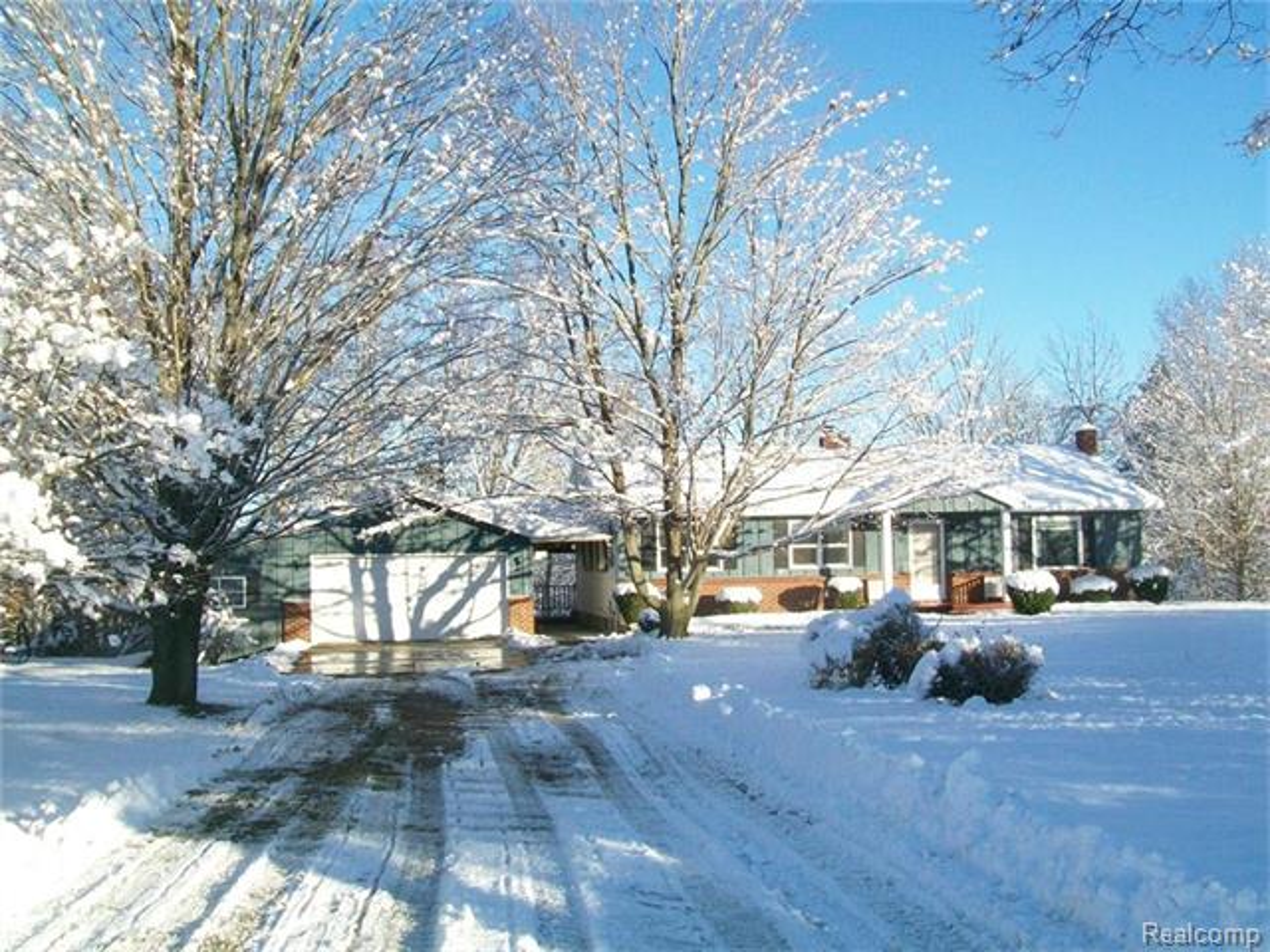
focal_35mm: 36
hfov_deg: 51.4
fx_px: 1321
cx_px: 635
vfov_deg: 39.7
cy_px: 476
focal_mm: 6
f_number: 4.8
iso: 64
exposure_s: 1/320
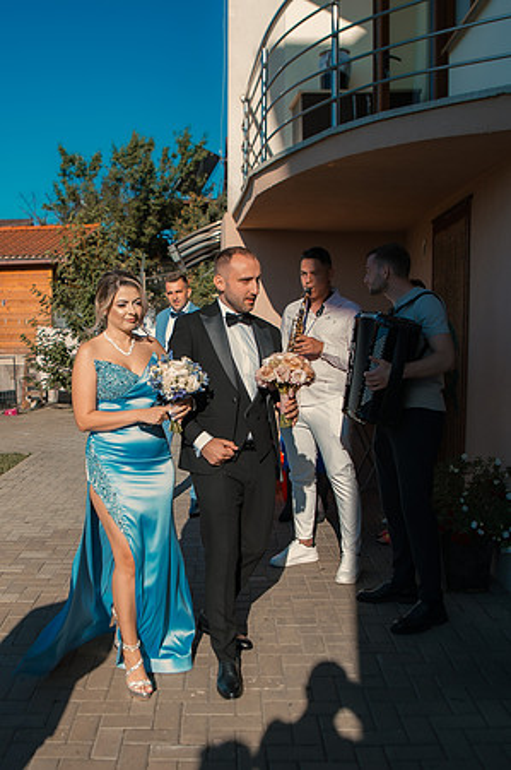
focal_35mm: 37
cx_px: 152
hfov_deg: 35.1
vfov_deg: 51.5
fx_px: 797
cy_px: 379
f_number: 3.5
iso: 100
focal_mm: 24
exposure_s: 1/500
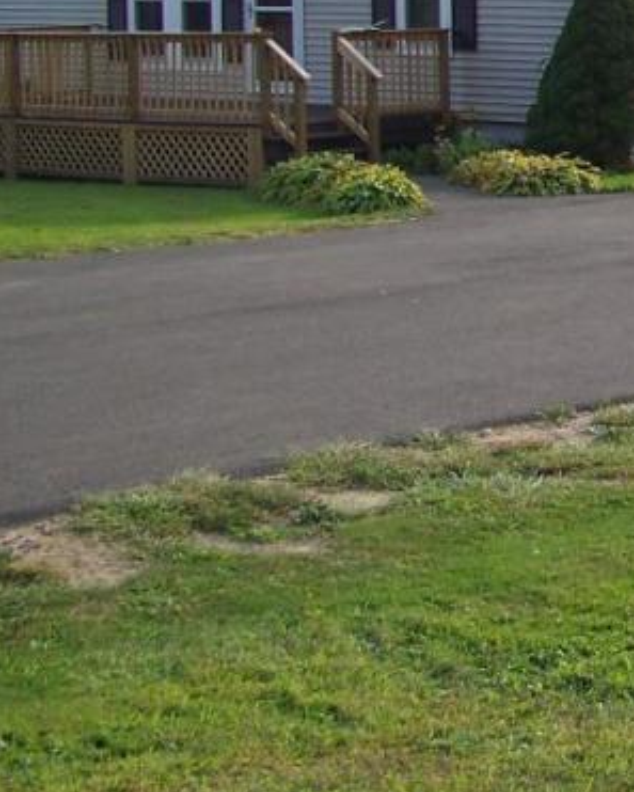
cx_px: 867
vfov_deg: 19.3
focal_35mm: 97
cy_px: 58
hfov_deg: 15.0
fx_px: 2274
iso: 64
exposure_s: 1/400
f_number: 2.8
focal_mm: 5.85
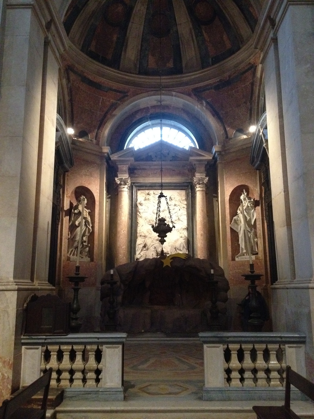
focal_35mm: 35
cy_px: 210
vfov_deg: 52.6
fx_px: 423
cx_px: 157
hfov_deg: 40.7
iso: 640
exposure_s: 1/15
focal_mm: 4.28
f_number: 2.4
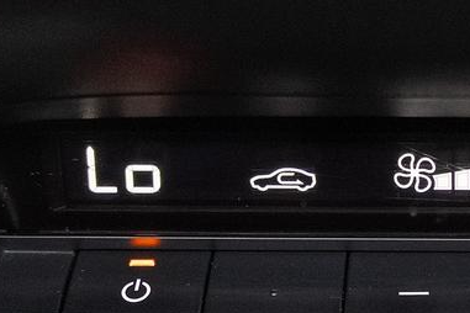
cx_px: 476
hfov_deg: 15.6
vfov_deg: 10.5
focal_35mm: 129
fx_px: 1684
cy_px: 339
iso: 1250
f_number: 3.5
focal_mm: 31.1
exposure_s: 1/40
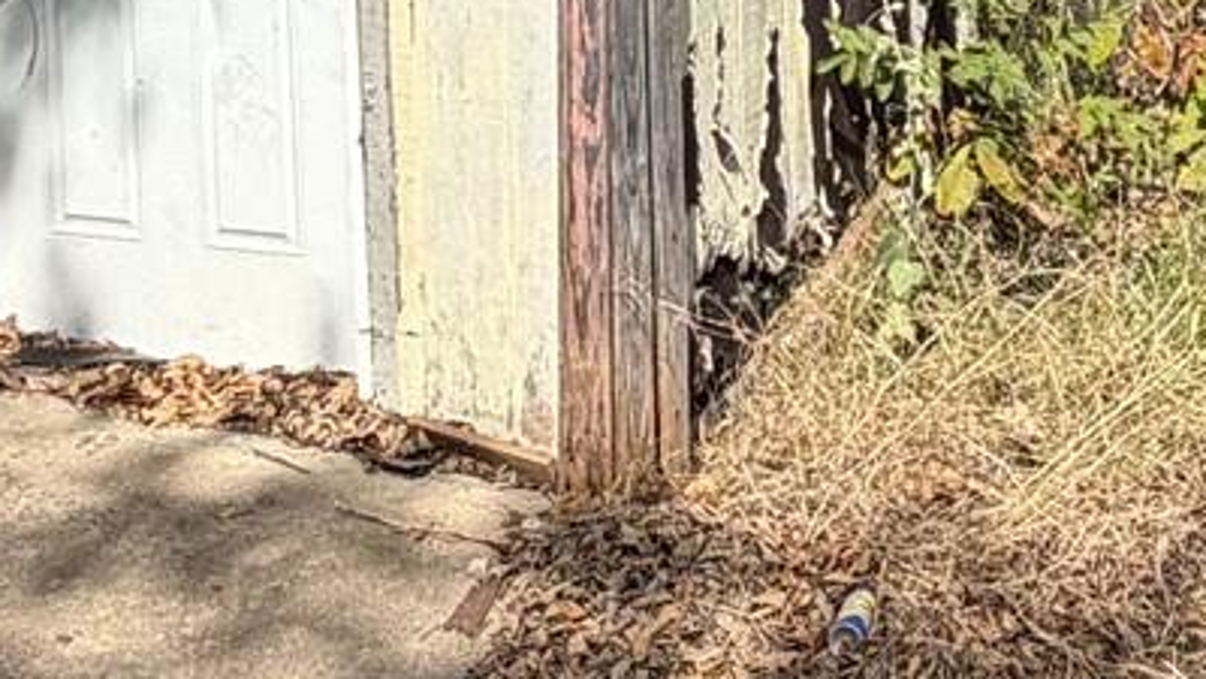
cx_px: 938
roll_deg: +2.1
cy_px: -649
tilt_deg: +3.9
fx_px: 2494
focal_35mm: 78
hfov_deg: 26.7
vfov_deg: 13.4
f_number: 2.2
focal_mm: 2.22
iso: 20
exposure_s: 1/820
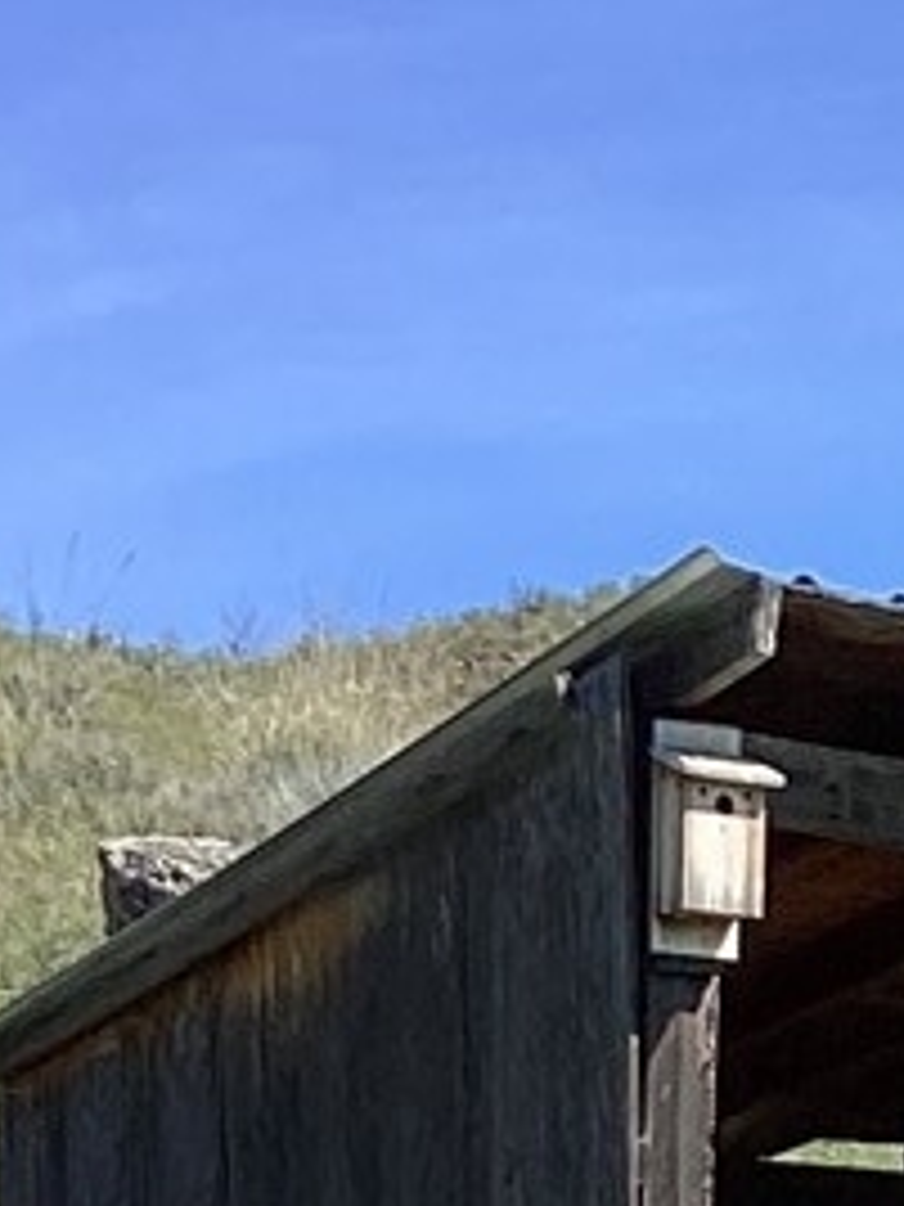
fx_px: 6442
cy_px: 2547
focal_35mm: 185
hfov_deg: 7.8
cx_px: 1579
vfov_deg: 9.8
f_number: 2.4
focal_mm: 3.3
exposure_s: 1/831
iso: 25
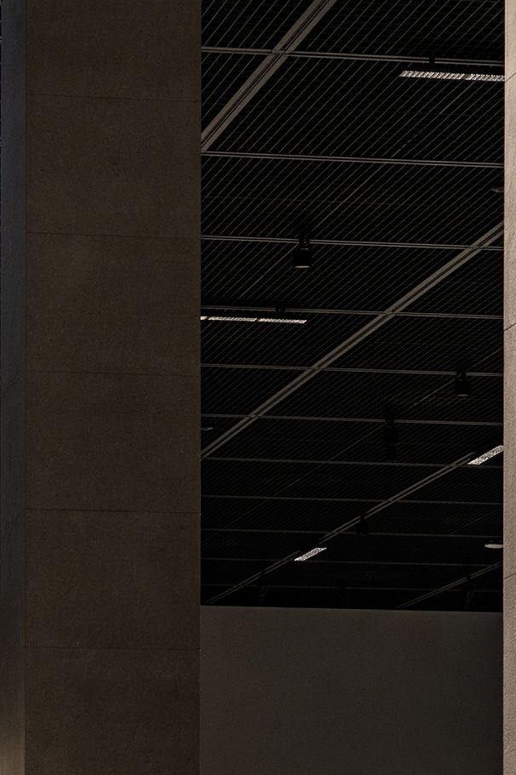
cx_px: 239
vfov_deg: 12.0
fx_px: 3613
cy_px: 915
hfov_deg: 8.2
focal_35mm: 168
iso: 250
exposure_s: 3.2
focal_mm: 51
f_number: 10
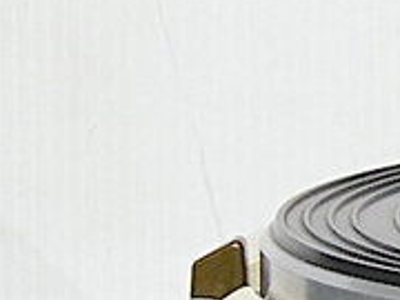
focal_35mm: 805
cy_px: 484
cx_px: 989
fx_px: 9302
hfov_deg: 2.4
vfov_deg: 1.8
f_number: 5.4
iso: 200
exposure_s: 1/6
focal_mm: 27.1
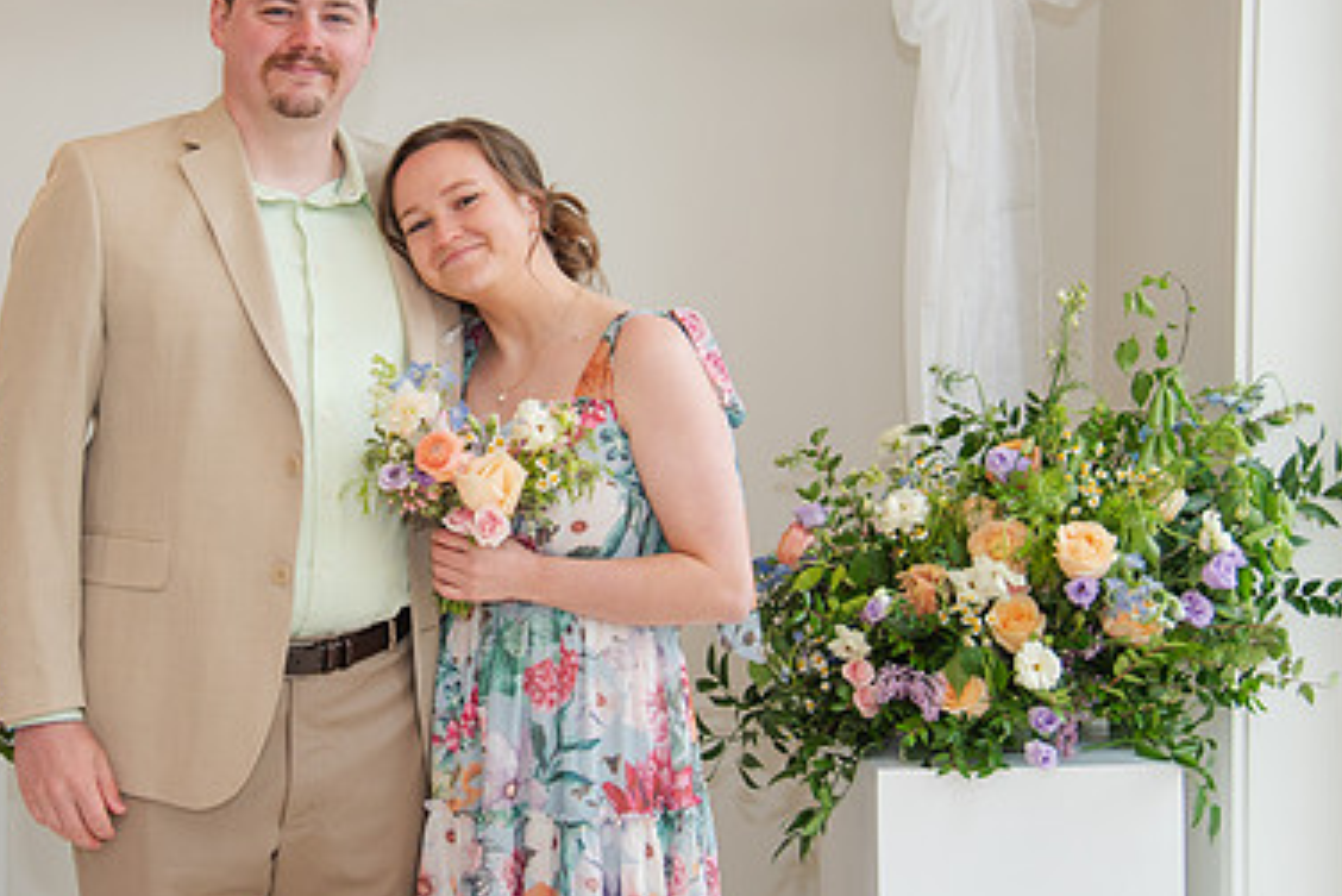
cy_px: 332
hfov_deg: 30.4
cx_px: 330
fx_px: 2424
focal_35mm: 65
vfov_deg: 20.9
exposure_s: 1/200
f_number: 4
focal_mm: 38
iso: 250
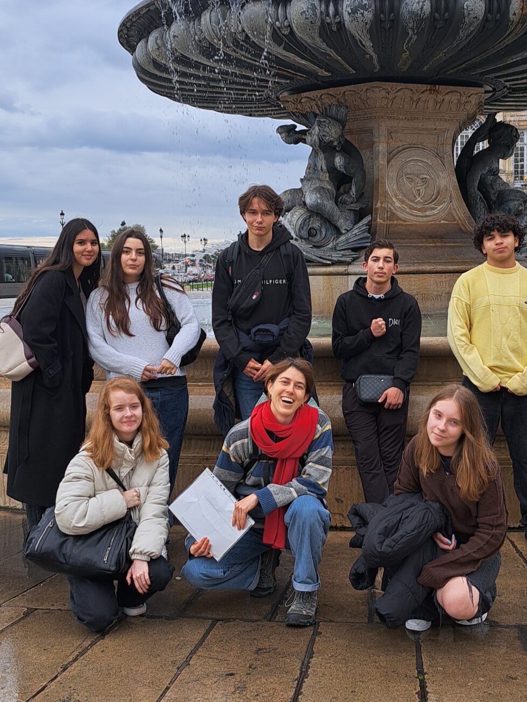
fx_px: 954
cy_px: 330
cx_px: 327
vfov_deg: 40.4
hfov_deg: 30.8
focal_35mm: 47
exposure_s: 1/230
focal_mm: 5.23
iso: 50
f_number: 1.8
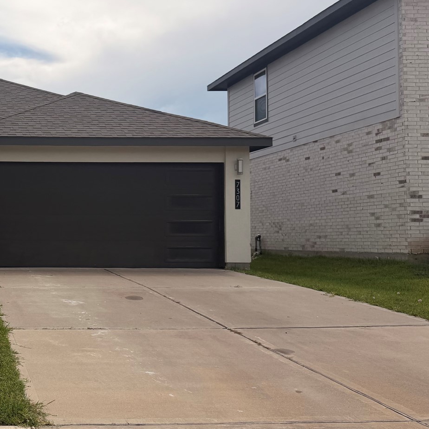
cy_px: 217
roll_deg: +0.4
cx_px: -30
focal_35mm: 47
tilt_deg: +1.6
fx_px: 659
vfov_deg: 36.1
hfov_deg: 32.3
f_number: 1.78
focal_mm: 6.76
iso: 80
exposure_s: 1/5714
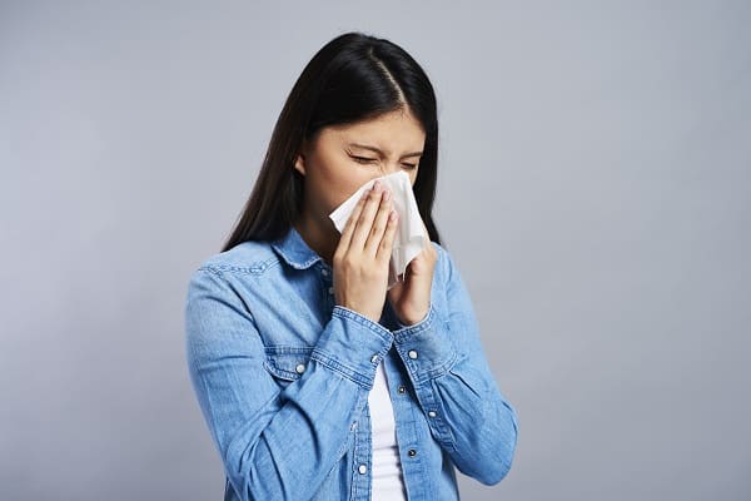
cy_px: 250
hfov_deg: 39.6
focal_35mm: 50
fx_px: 1043
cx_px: 376
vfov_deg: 27.0
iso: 100
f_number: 3.2
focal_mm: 50
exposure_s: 1/125
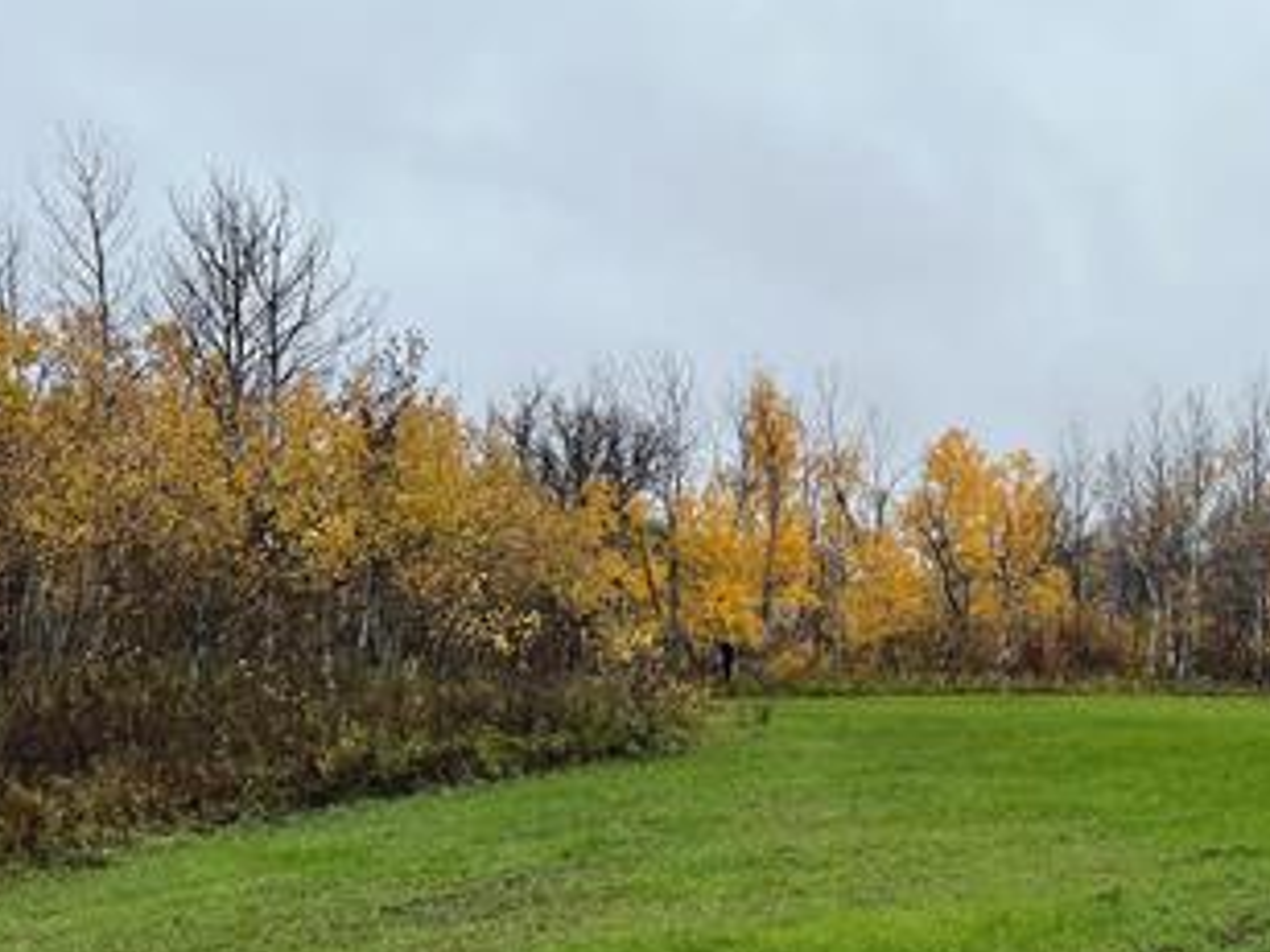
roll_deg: +0.7
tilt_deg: +3.3
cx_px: 1093
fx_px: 1981
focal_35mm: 54
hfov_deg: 34.0
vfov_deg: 27.0
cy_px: 548
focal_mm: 5.7
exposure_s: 1/1089
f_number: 1.5
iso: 50
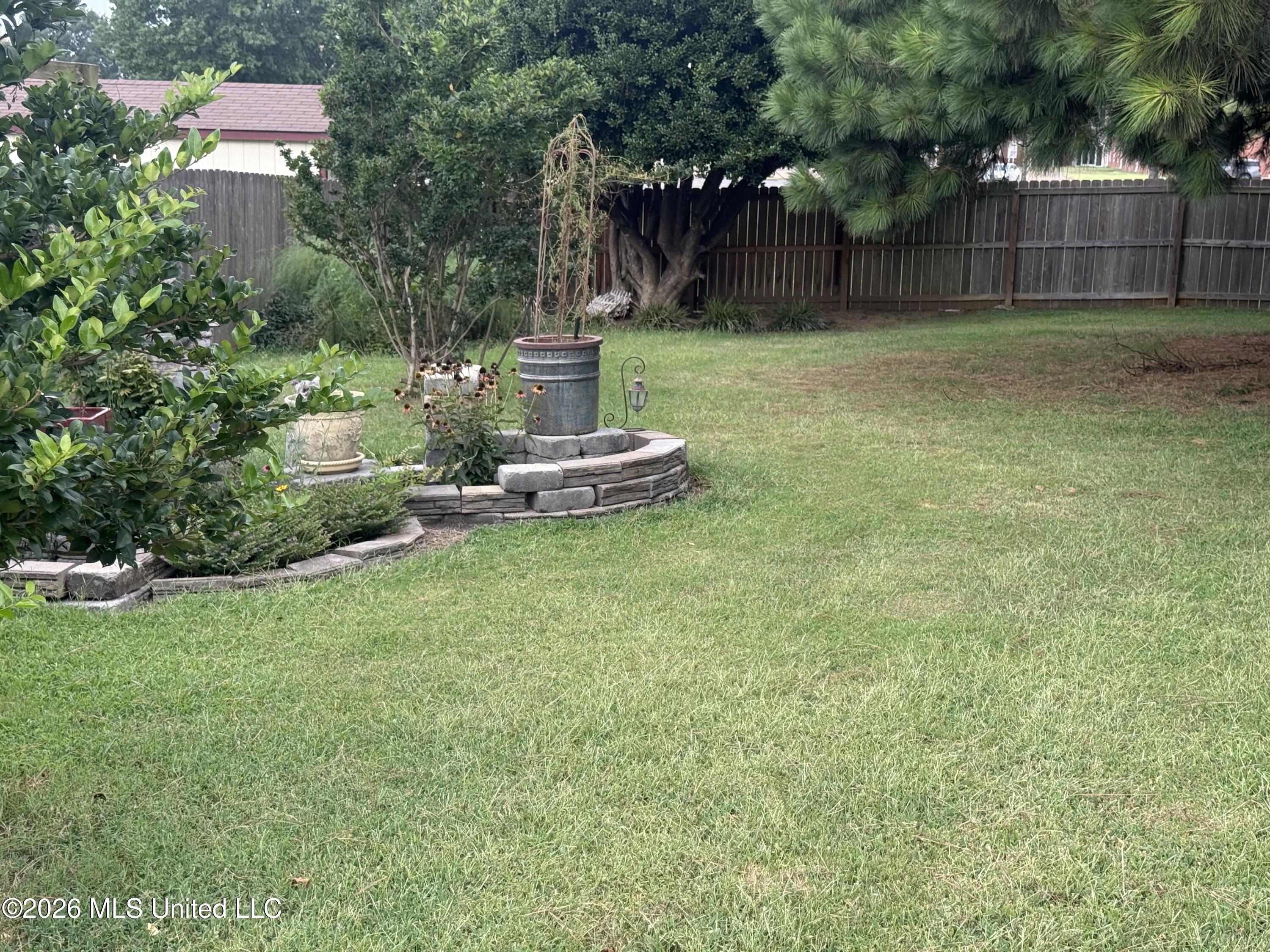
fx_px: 1761
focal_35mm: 48
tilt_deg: -10.5
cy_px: 476
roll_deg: -1.7
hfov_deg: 39.7
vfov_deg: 30.3
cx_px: 635
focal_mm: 6.76
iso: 80
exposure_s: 1/463
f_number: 1.78
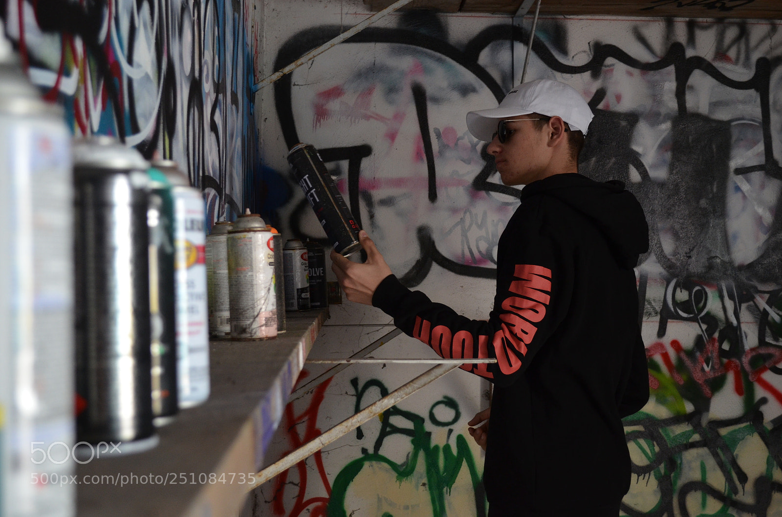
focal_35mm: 48
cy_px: 258
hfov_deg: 41.2
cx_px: 391
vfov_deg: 27.9
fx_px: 1040
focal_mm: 32
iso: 800
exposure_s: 1/30
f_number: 4.8
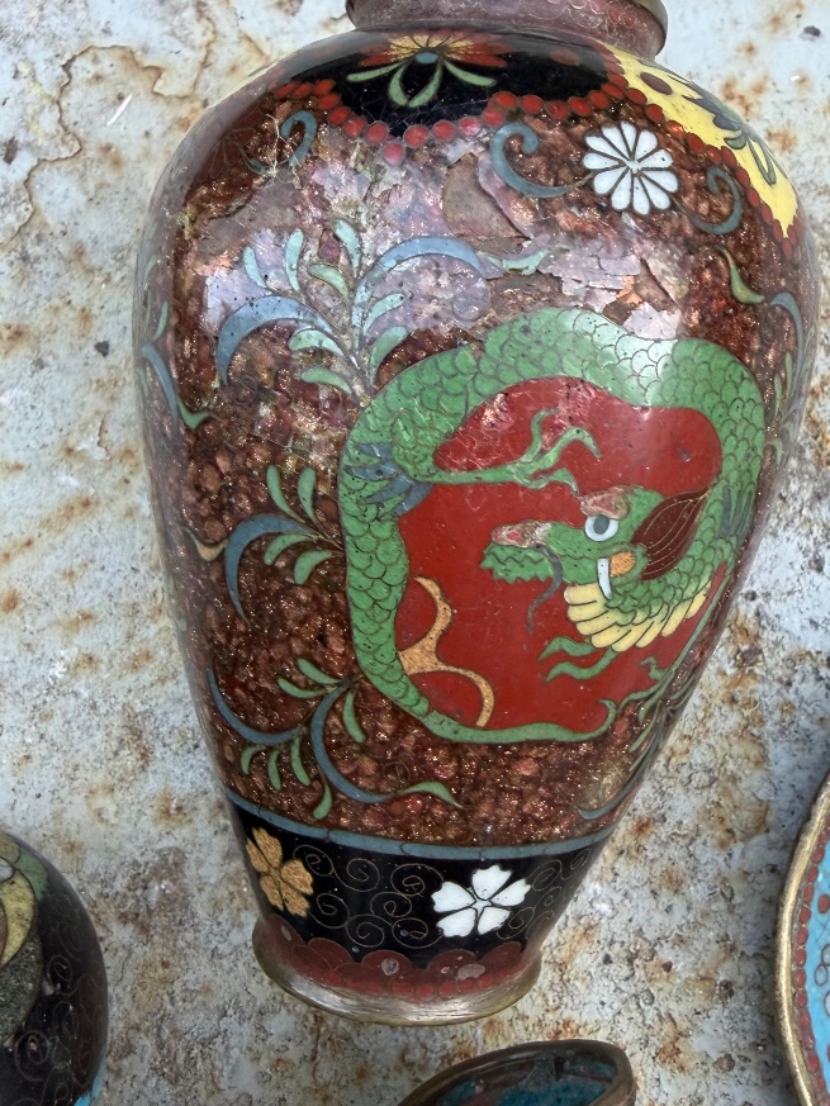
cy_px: 565
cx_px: 480
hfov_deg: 42.8
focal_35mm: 33
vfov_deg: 55.3
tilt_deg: -78.9
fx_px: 1055
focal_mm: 2.22
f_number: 2.2
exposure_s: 1/121
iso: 250
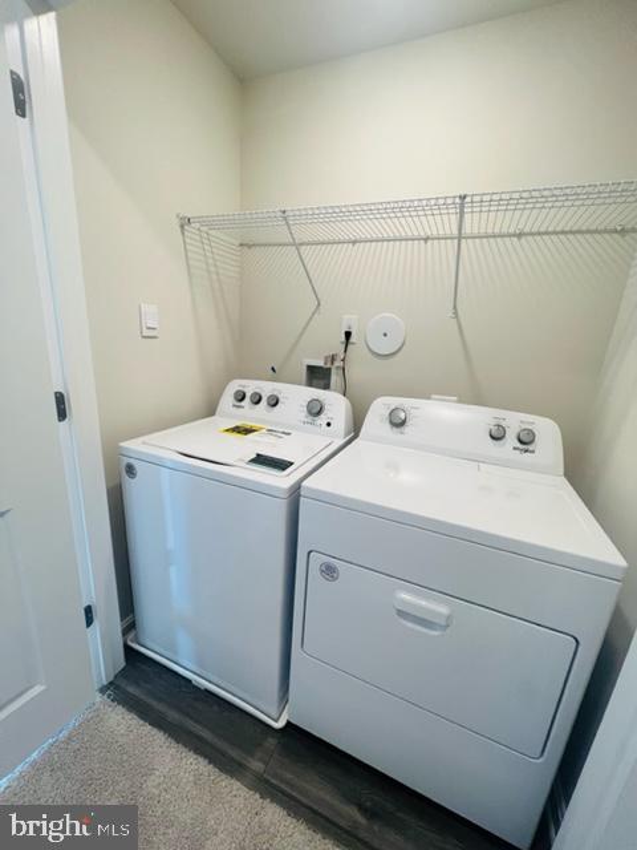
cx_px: 318
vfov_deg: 106.2
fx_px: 319
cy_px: 425
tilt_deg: -13.9
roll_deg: -4.0
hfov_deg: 89.9
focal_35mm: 13
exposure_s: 1/120
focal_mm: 1.57
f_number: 1.8
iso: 125
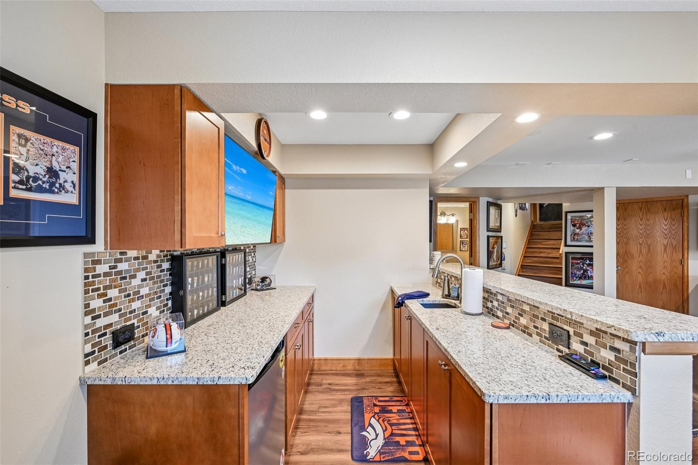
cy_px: 232
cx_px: 349
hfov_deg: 98.6
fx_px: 300
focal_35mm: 16
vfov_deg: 75.5
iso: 400
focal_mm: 15.5
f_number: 10
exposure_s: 1/8
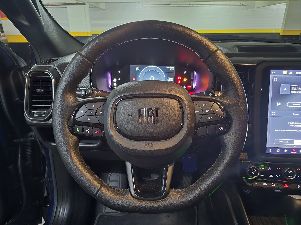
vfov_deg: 58.9
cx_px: 150
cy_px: 112
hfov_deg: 73.9
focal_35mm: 23
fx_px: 200
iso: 2000
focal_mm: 6.3
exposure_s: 1/17.2
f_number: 1.7
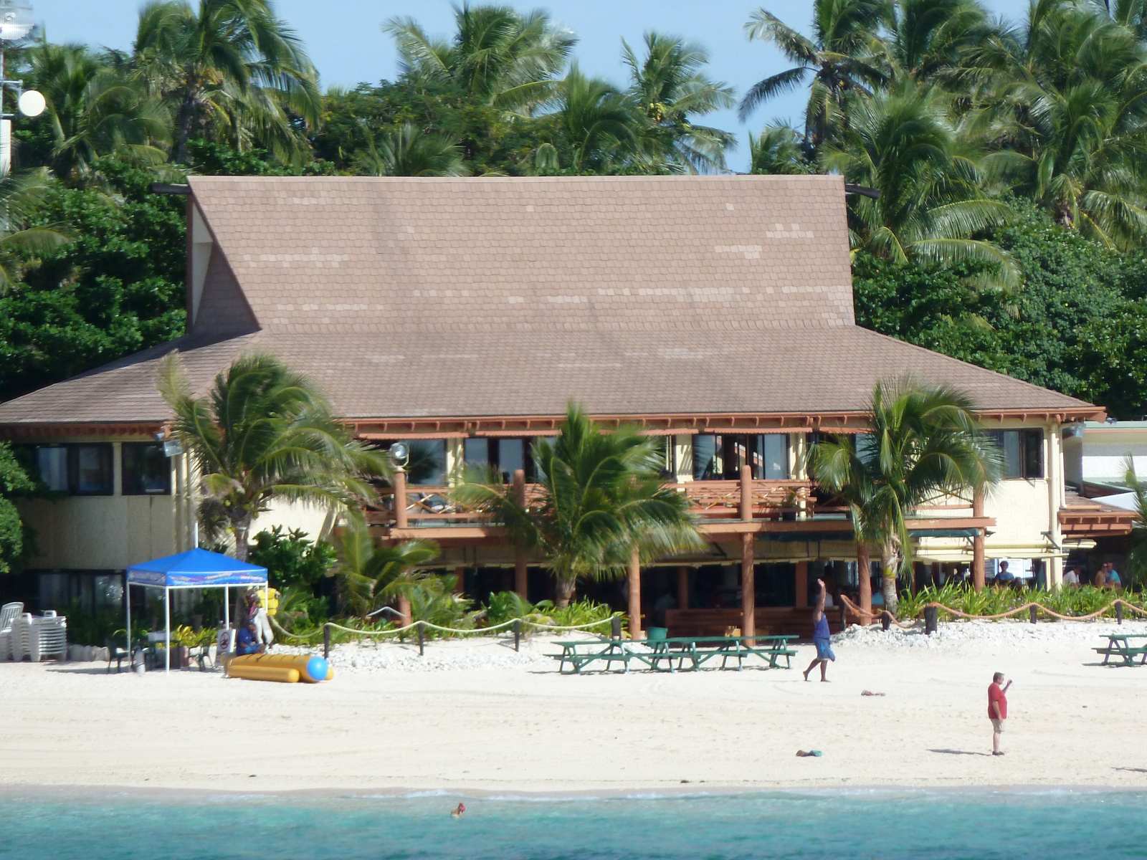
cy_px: 430
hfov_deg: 5.7
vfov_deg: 4.2
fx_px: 11597
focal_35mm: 350
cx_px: 574
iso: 160
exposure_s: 1/800
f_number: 4.9
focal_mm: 49.2
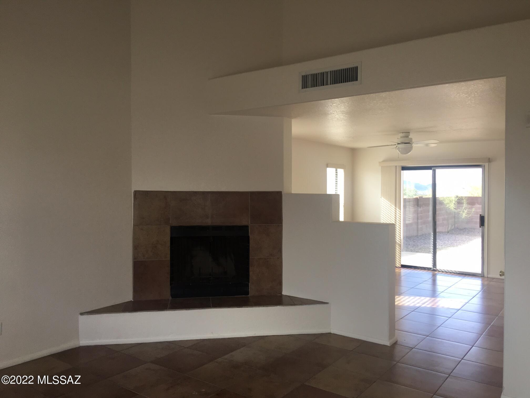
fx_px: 444
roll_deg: -1.0
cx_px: 265
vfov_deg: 48.2
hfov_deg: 61.7
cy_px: 199
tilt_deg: -1.3
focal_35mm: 29
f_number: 2.2
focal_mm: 4.15
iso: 32
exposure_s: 1/120
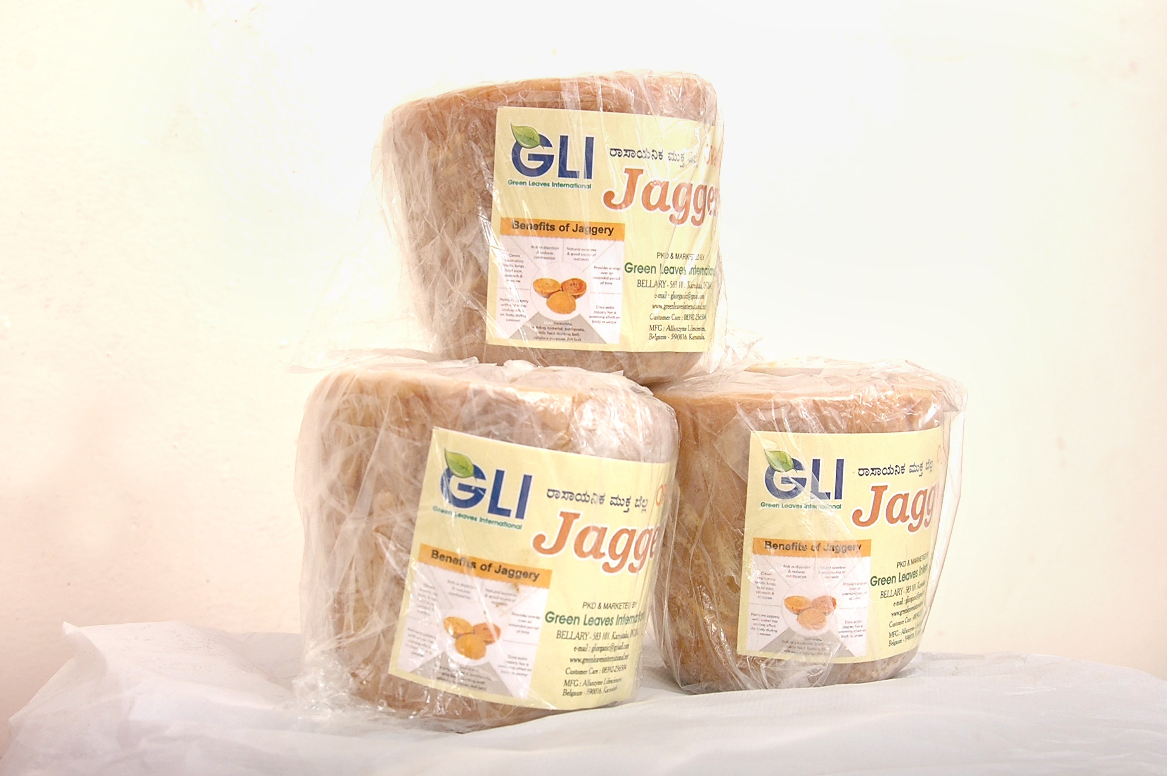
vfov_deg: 29.8
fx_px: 1457
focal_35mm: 45
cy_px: 388
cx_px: 584
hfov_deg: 43.6
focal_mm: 30
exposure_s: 1/160
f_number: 7.1
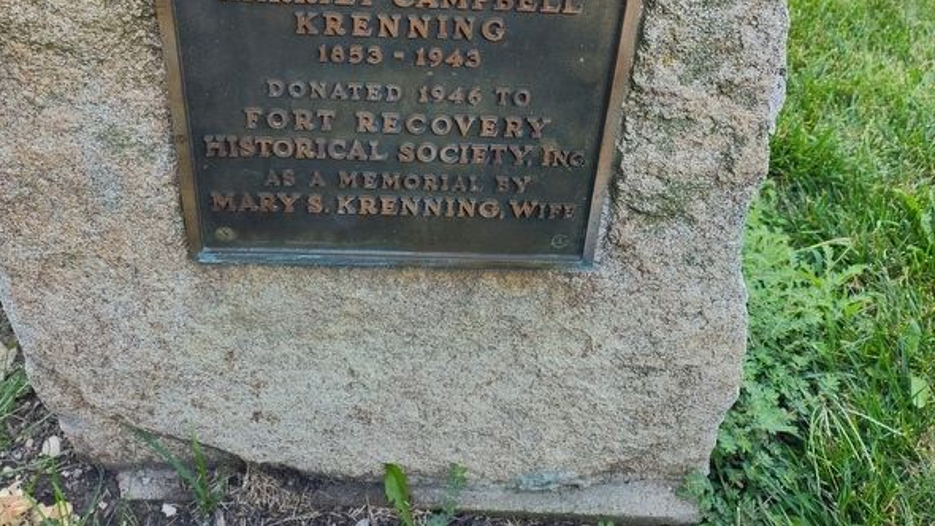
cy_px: -82
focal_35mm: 34
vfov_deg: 30.2
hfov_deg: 58.0
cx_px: 466
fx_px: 843
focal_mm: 5.56
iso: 100
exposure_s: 1/264
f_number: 1.8
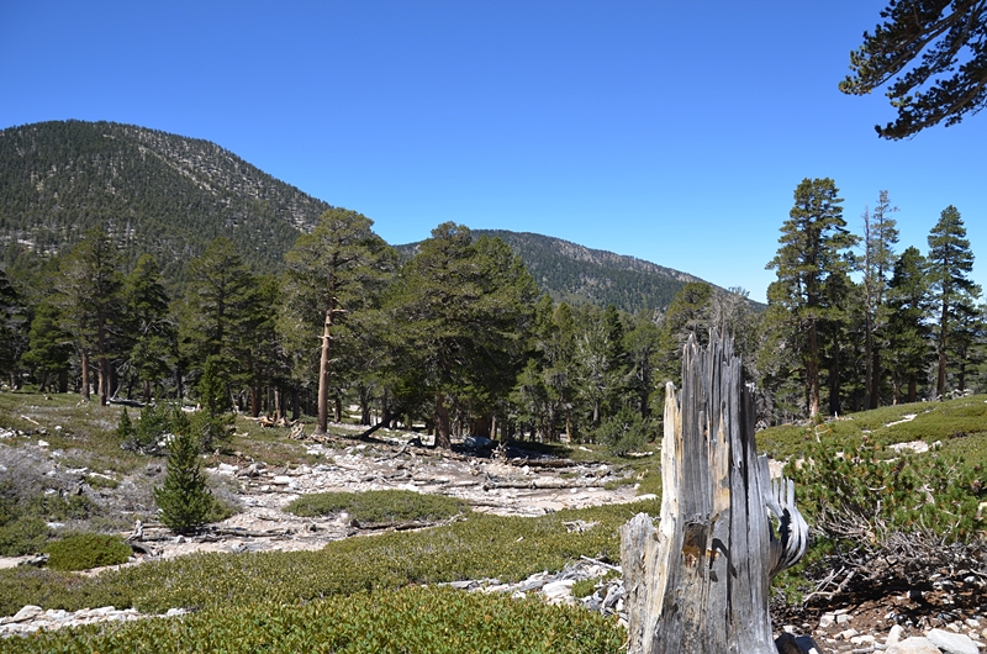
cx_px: 494
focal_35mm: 30
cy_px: 327
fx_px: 821
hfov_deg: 62.0
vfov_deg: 43.4
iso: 100
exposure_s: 1/320
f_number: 5.6
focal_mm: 20
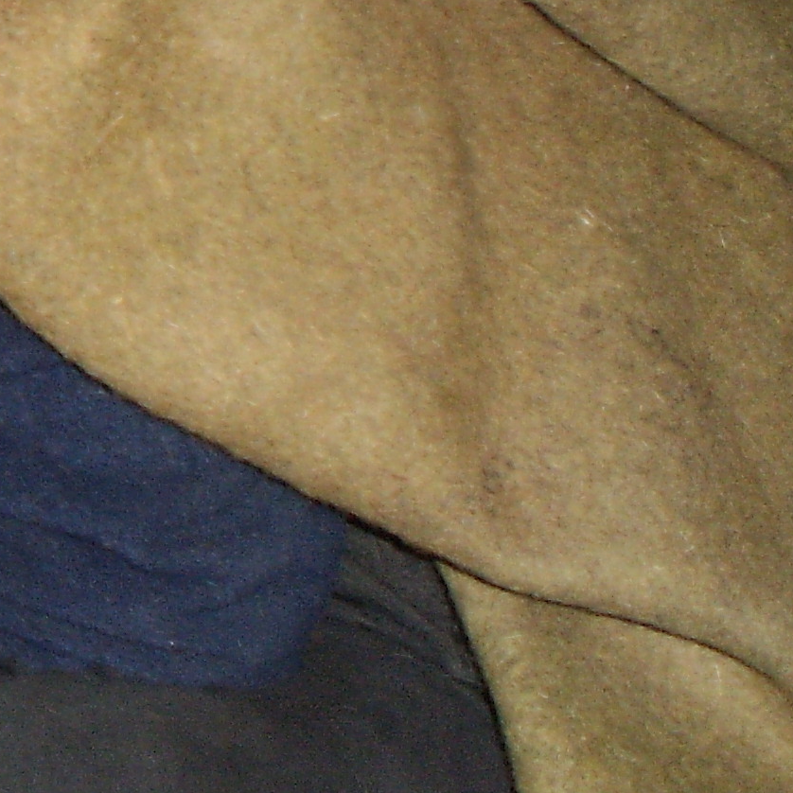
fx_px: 3214
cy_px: -243
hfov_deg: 12.8
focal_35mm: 124
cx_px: -620
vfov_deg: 13.5
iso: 125
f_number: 3.1
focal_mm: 6.3
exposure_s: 1/30
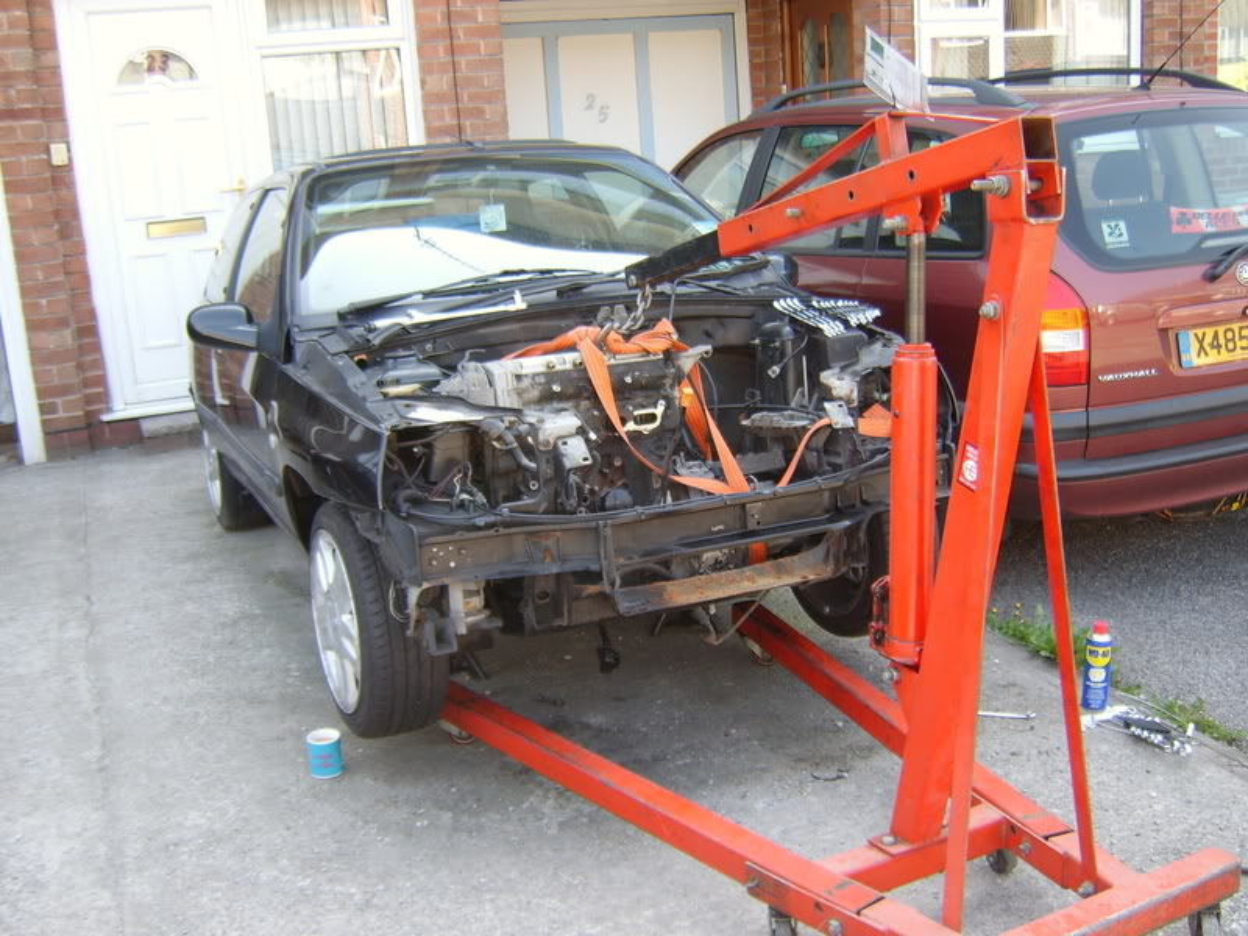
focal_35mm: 31
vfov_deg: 45.4
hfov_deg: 58.4
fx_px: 1118
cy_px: 468
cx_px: 624
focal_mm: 8.13
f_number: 2.7
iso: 50
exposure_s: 1/71
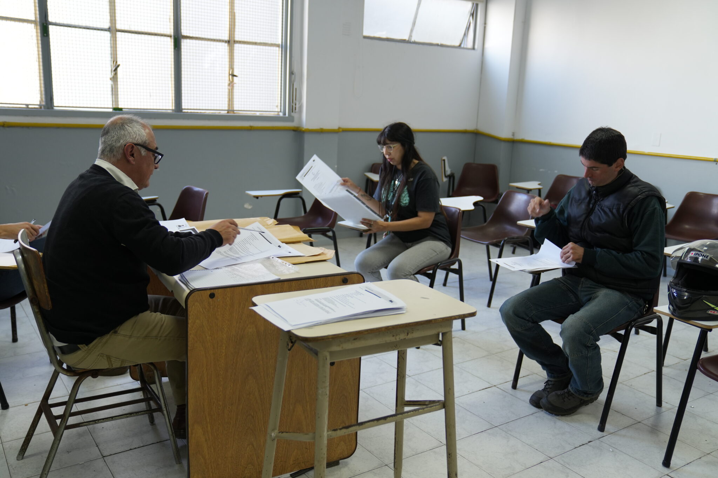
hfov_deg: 58.7
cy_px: 239
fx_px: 638
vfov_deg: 41.1
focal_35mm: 32
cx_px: 359
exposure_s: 1/125
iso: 800
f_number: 2.8
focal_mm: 32
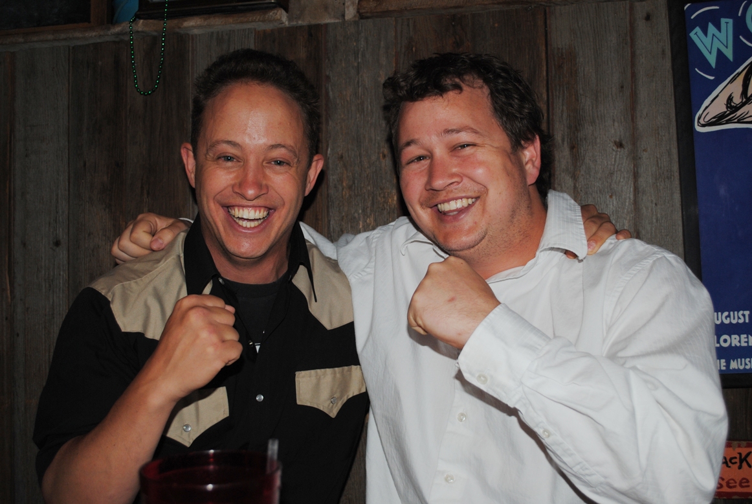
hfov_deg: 53.1
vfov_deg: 37.0
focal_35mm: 36
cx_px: 376
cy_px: 252
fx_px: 753
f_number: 4
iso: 200
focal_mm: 24
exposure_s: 1/60
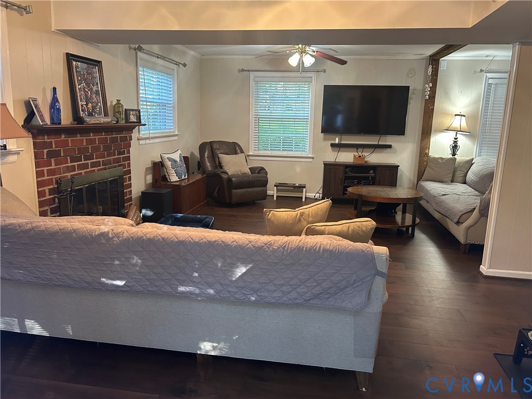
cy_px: 200
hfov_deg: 67.3
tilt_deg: -12.0
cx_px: 266
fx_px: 400
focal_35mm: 26
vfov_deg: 53.1
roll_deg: -1.2
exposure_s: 1/60
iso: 320
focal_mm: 5.7
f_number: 1.5
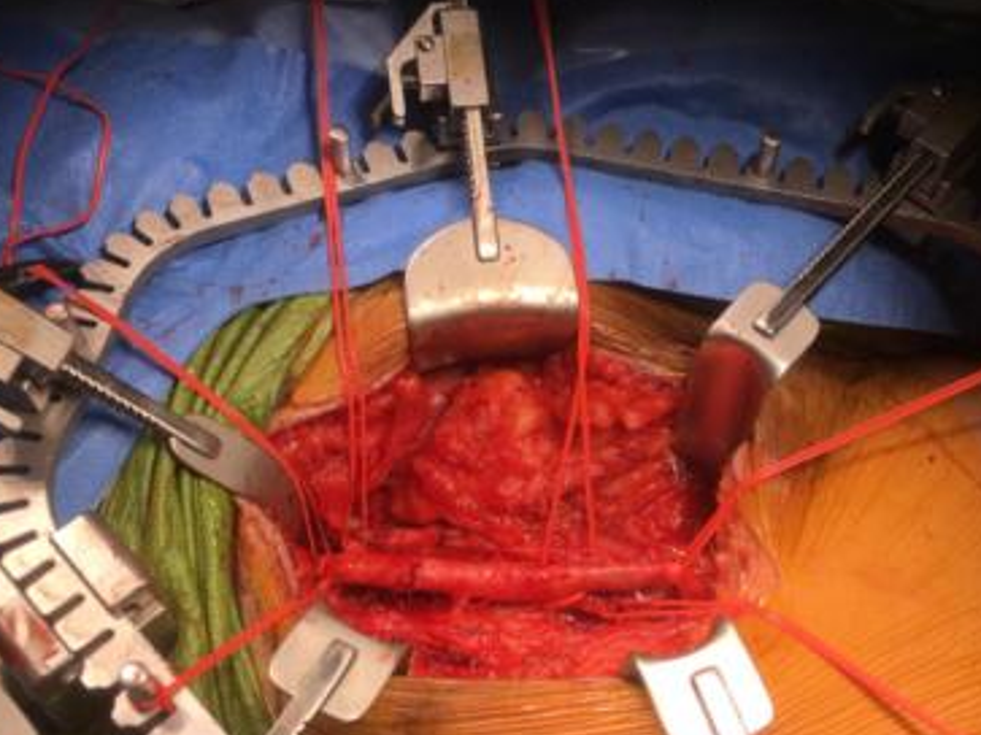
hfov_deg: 46.7
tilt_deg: -62.6
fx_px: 1133
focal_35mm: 40
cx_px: 549
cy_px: 404
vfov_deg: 35.9
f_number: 2.2
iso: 25
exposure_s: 1/927
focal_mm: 4.15
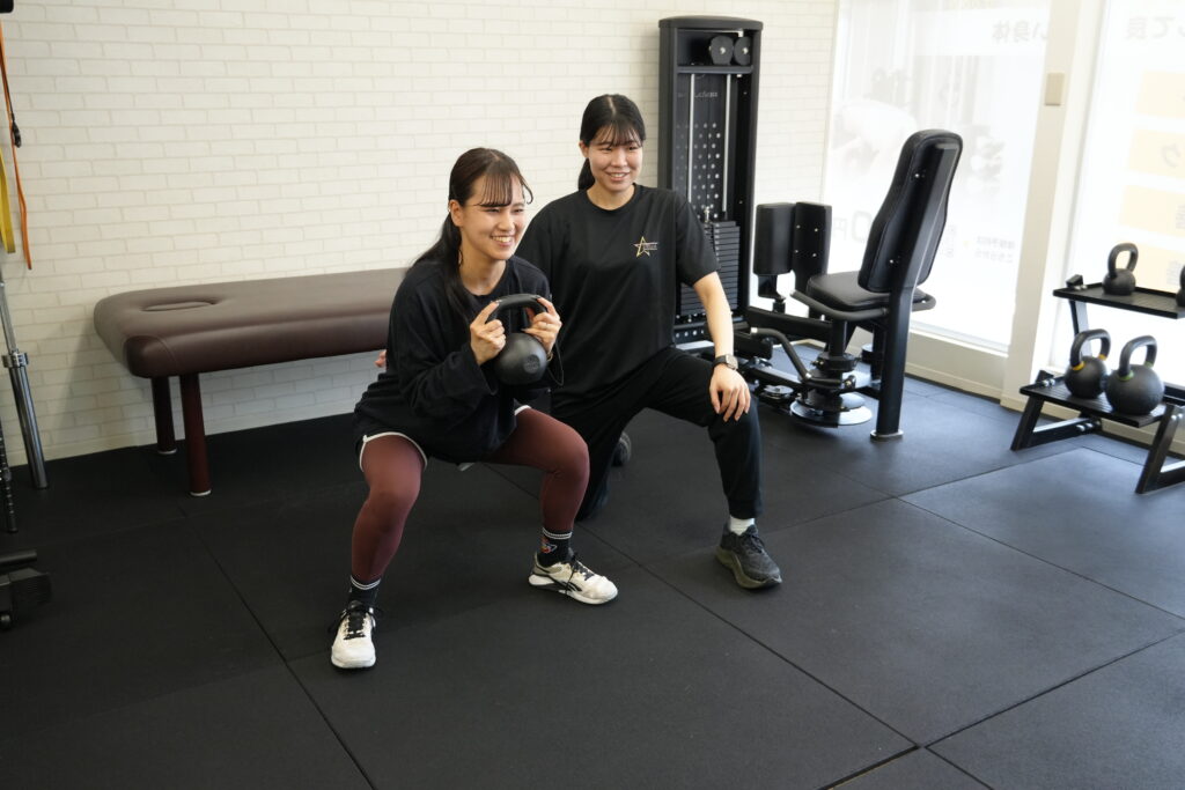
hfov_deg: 57.2
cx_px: 592
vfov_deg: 40.0
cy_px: 395
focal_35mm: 33
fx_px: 1086
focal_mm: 22
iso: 1250
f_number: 4
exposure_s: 1/160
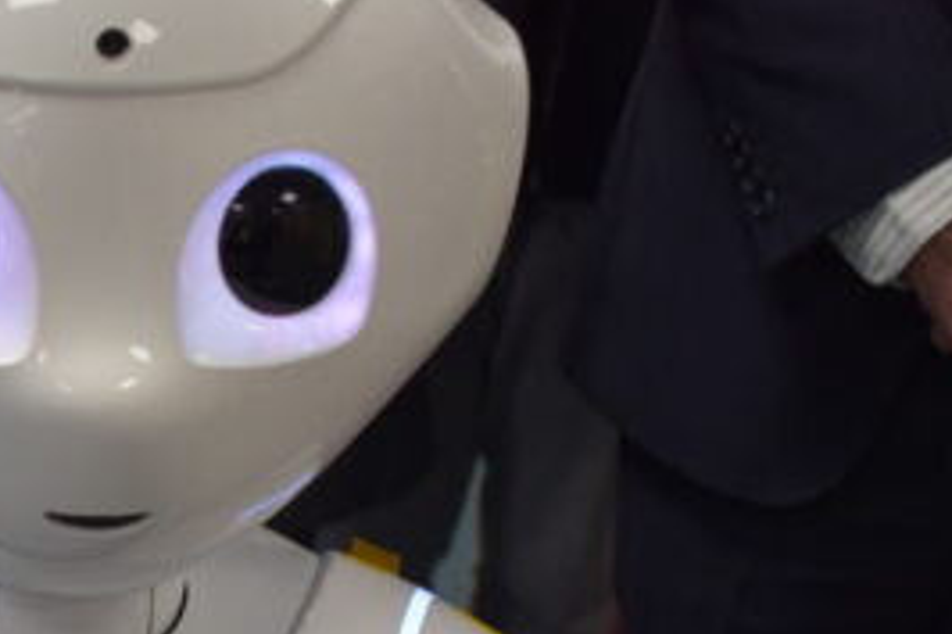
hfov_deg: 25.8
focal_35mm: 73
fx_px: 1929
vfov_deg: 17.9
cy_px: 729
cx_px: -73
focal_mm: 18
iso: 400
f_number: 4
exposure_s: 1/60
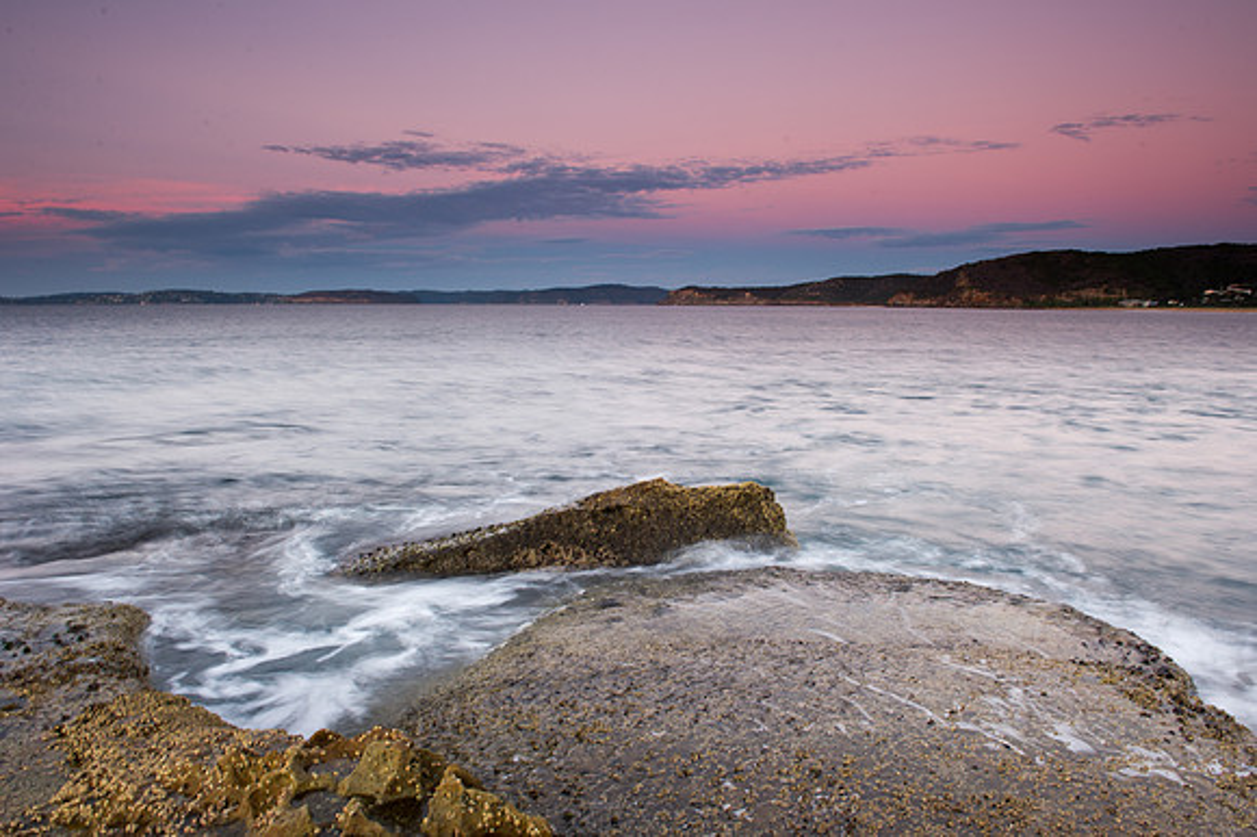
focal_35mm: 25
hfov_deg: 72.1
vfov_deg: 51.7
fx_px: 864
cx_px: 628
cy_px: 418
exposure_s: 1.3
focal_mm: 24
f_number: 11
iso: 100
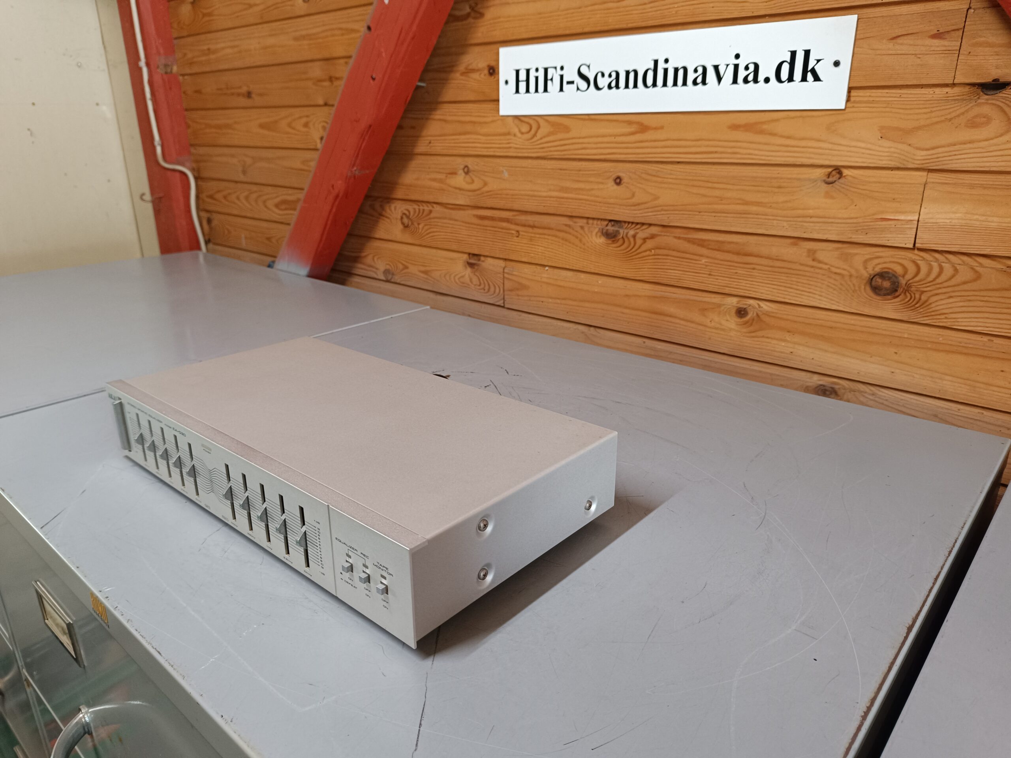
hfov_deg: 71.6
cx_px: 506
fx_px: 701
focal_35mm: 24
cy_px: 379
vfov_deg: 56.8
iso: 512
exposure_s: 1/33.3
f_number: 1.88
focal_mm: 5.59
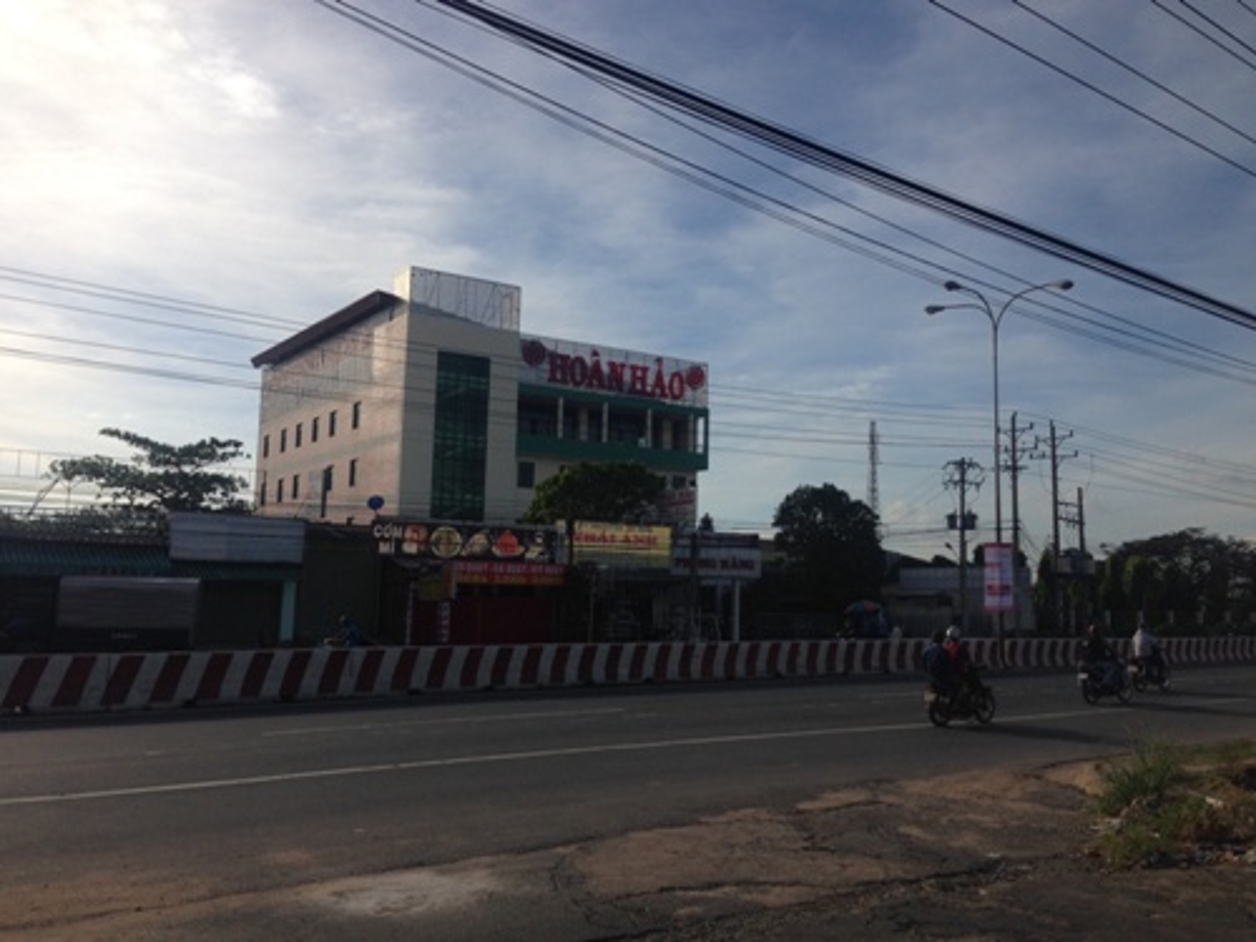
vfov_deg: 42.9
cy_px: 471
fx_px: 1197
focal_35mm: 33
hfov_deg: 55.4
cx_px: 628
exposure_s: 1/2857
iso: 50
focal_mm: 4.12
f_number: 2.4
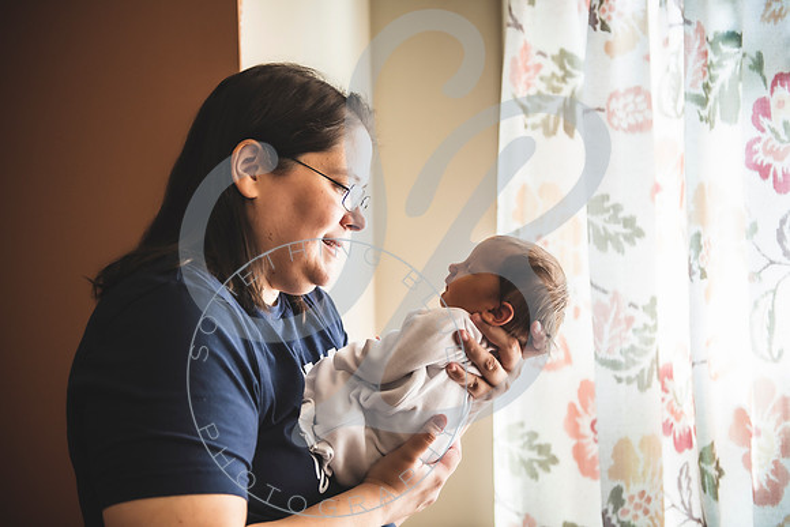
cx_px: 395
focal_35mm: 52
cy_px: 264
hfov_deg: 38.2
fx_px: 1141
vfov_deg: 26.0
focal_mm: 52
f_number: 2.8
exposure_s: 1/125
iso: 250
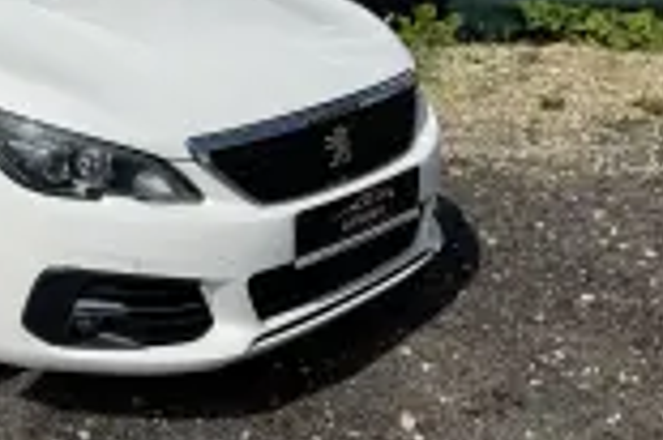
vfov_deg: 22.8
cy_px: 47
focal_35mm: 58
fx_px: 1067
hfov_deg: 32.3
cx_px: 30
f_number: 1.78
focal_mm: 6.76
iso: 80
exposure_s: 1/10309
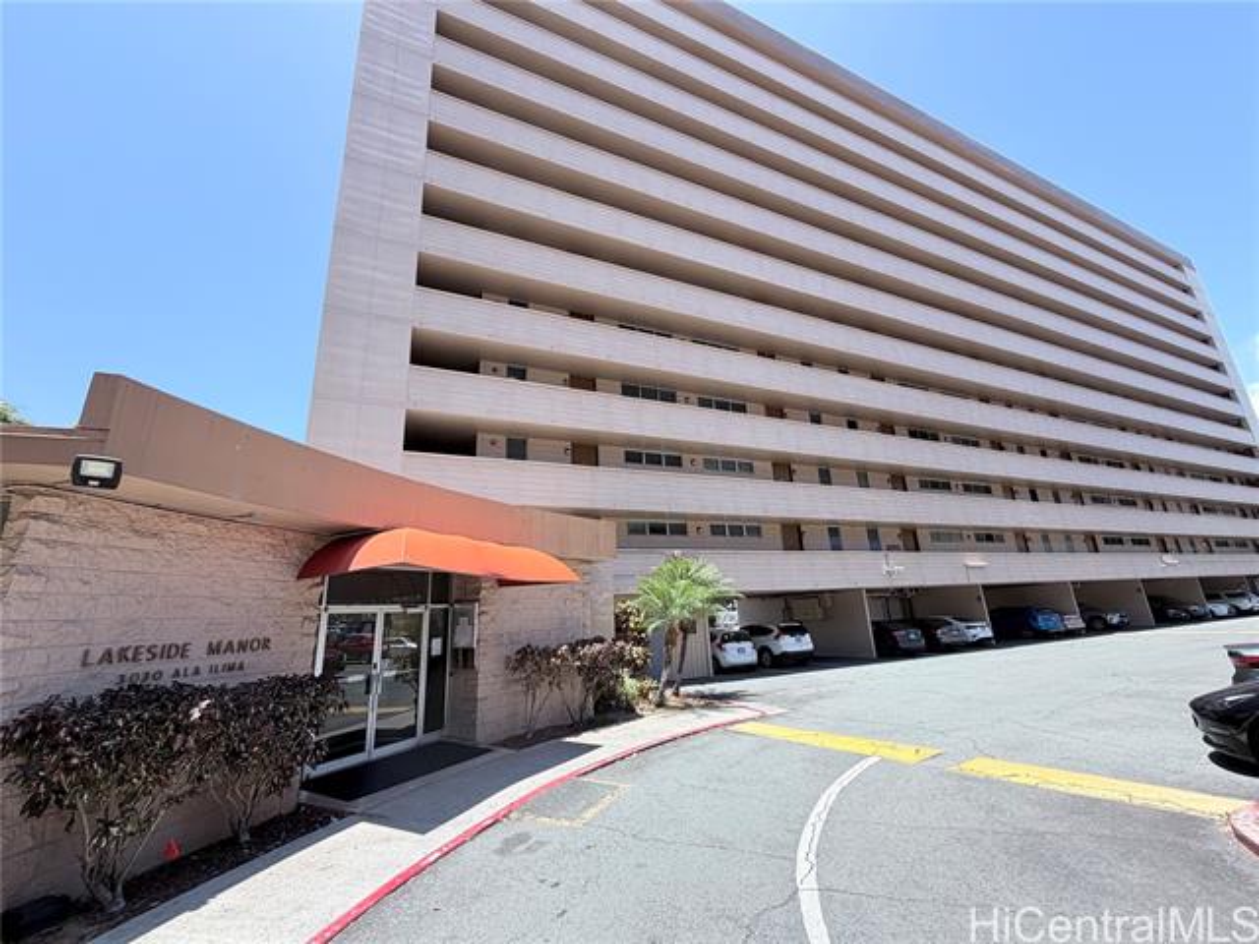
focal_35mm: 14
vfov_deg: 85.7
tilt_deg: +15.8
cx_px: 630
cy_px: 472
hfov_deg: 102.1
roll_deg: +2.3
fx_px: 509
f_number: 2.2
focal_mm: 2.22
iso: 40
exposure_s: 1/701
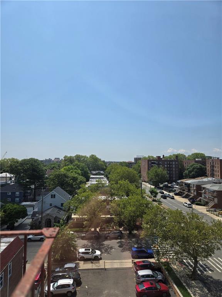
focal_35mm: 23
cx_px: 111
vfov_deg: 73.9
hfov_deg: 58.9
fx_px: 197
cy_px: 148
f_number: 1.8
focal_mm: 5.4
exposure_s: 1/2752
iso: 25
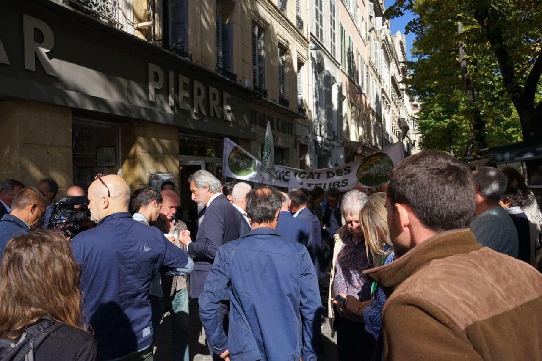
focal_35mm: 28
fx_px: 421
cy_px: 180
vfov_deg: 46.4
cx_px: 271
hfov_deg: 65.5
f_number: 7.1
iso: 1250
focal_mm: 28
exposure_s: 1/2500
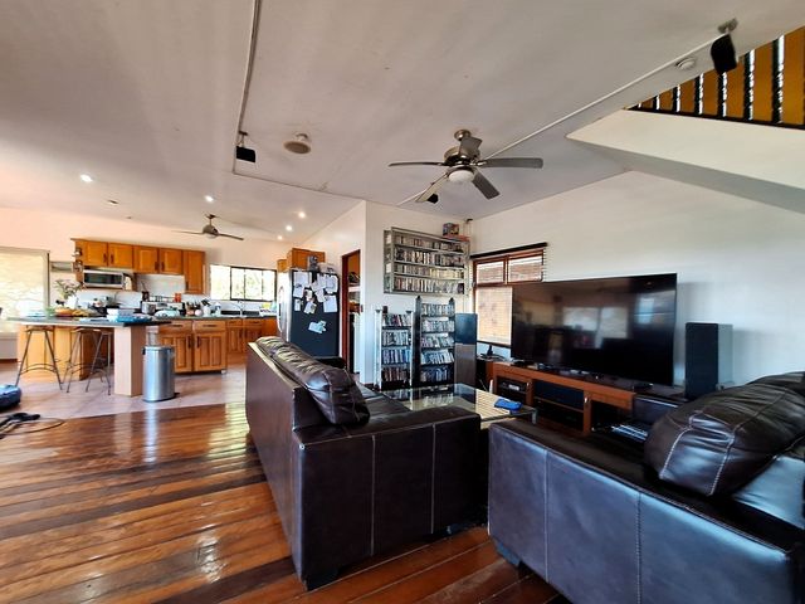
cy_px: 302
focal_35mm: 13
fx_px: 302
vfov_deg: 89.9
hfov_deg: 106.2
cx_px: 402
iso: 200
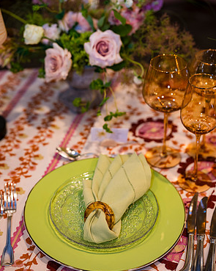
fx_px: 504
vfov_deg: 30.0
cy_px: 133
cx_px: 107
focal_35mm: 63
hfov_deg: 24.2
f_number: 2.2
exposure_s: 1/125
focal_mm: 55
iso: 320
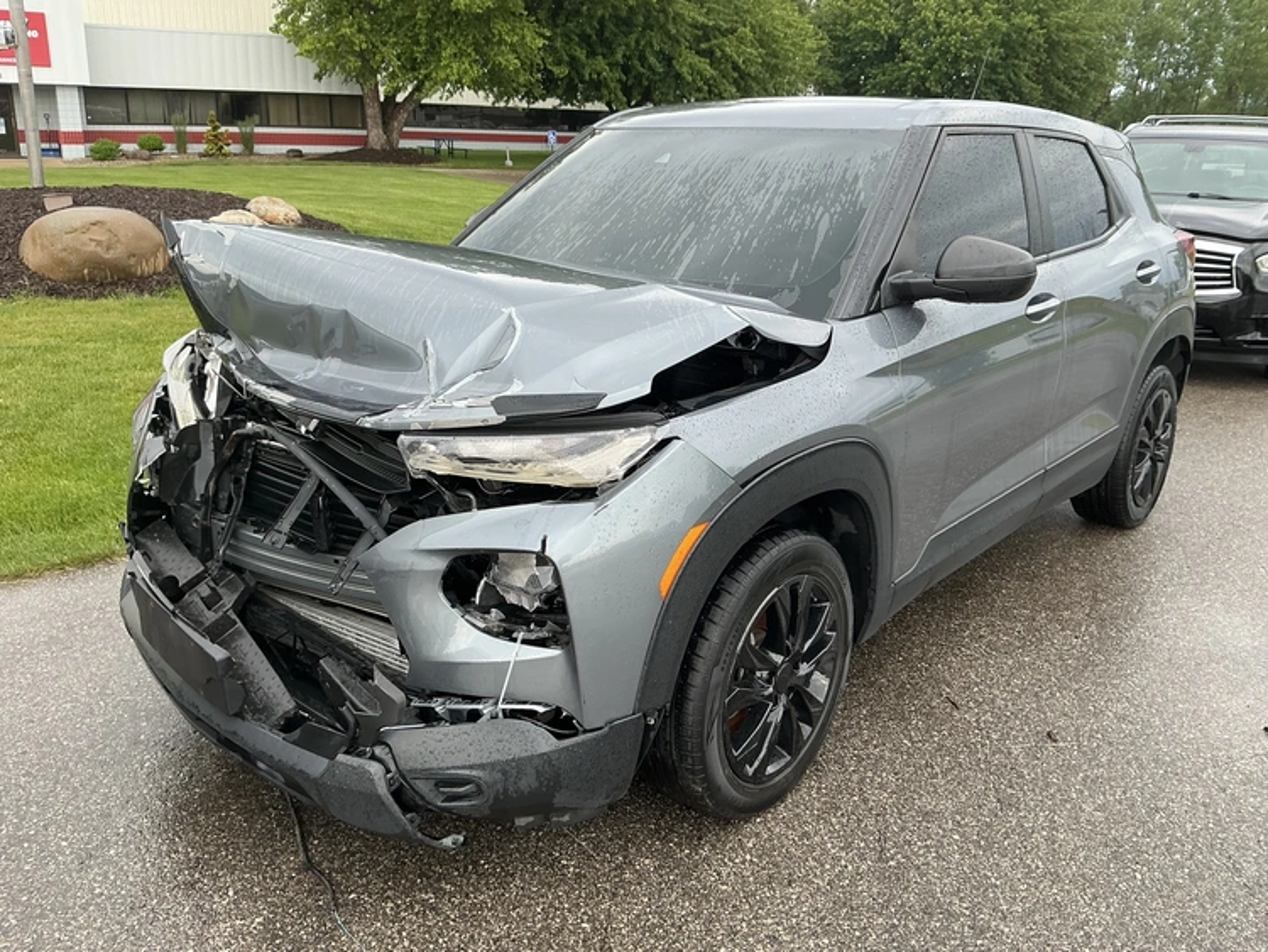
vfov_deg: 49.8
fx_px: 1026
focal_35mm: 28
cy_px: 476
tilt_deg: -19.3
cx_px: 634
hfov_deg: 63.4
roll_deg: -2.5
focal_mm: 3
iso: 20
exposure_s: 1/122
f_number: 1.8
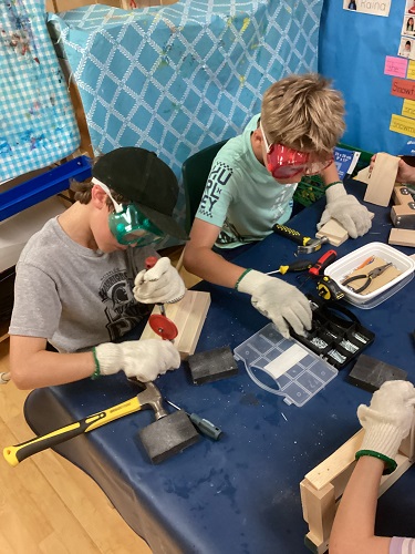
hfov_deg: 45.4
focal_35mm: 31
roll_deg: +5.1
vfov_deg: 58.4
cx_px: 208
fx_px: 496
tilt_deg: -40.3
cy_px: 277
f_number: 2.4
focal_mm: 3.3
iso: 400
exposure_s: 1/60
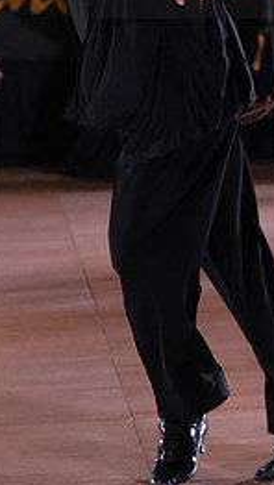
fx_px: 2446
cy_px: -43
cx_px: 347
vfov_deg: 11.2
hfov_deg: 6.4
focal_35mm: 190
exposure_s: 1/400
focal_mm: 82
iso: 8000
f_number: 5.6
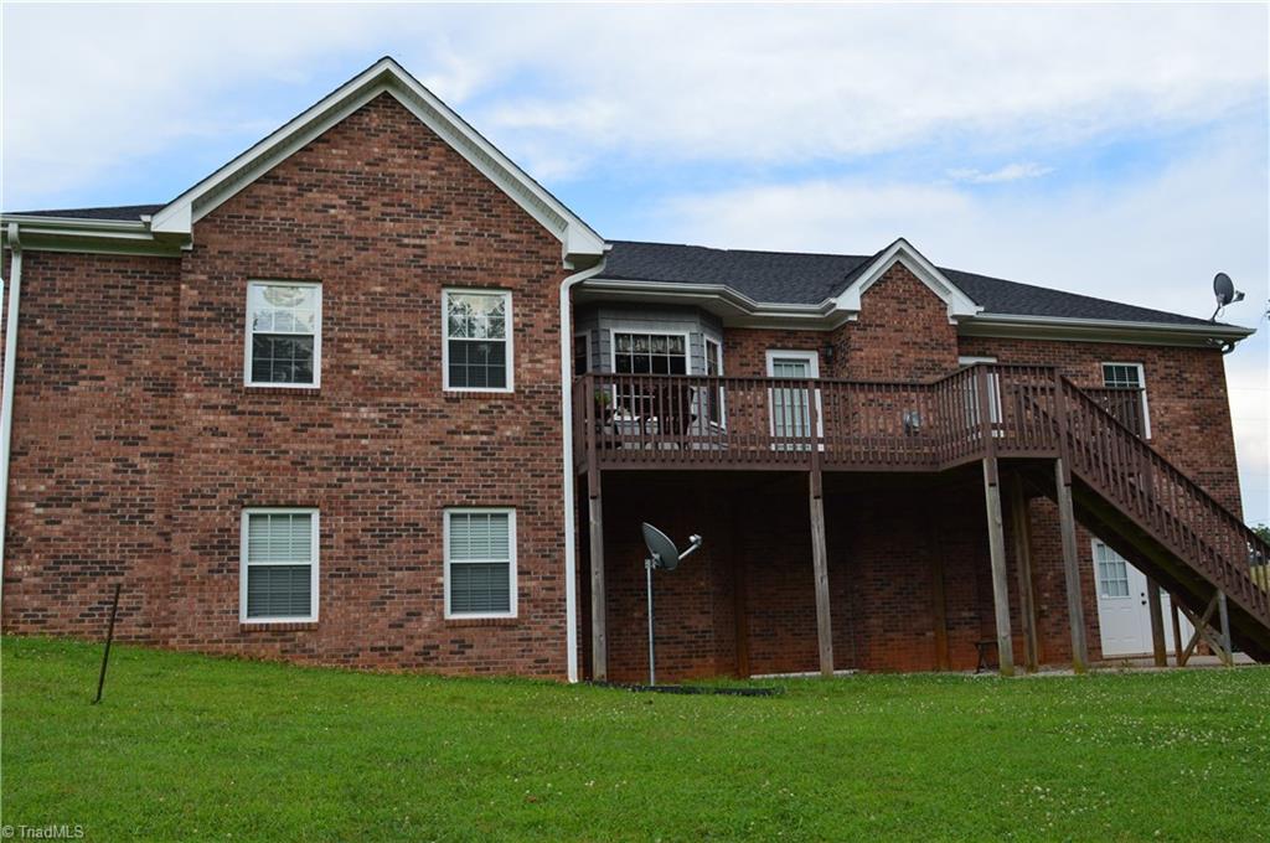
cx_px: 635
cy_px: 422
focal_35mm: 36
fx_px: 1268
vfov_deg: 36.8
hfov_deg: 53.2
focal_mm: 24
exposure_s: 1/250
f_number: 10
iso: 400
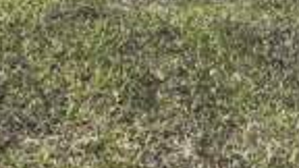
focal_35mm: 139
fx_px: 1102
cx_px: 525
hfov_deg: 13.9
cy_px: -243
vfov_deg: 8.0
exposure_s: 1/1311
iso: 12
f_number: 1.7
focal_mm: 6.3
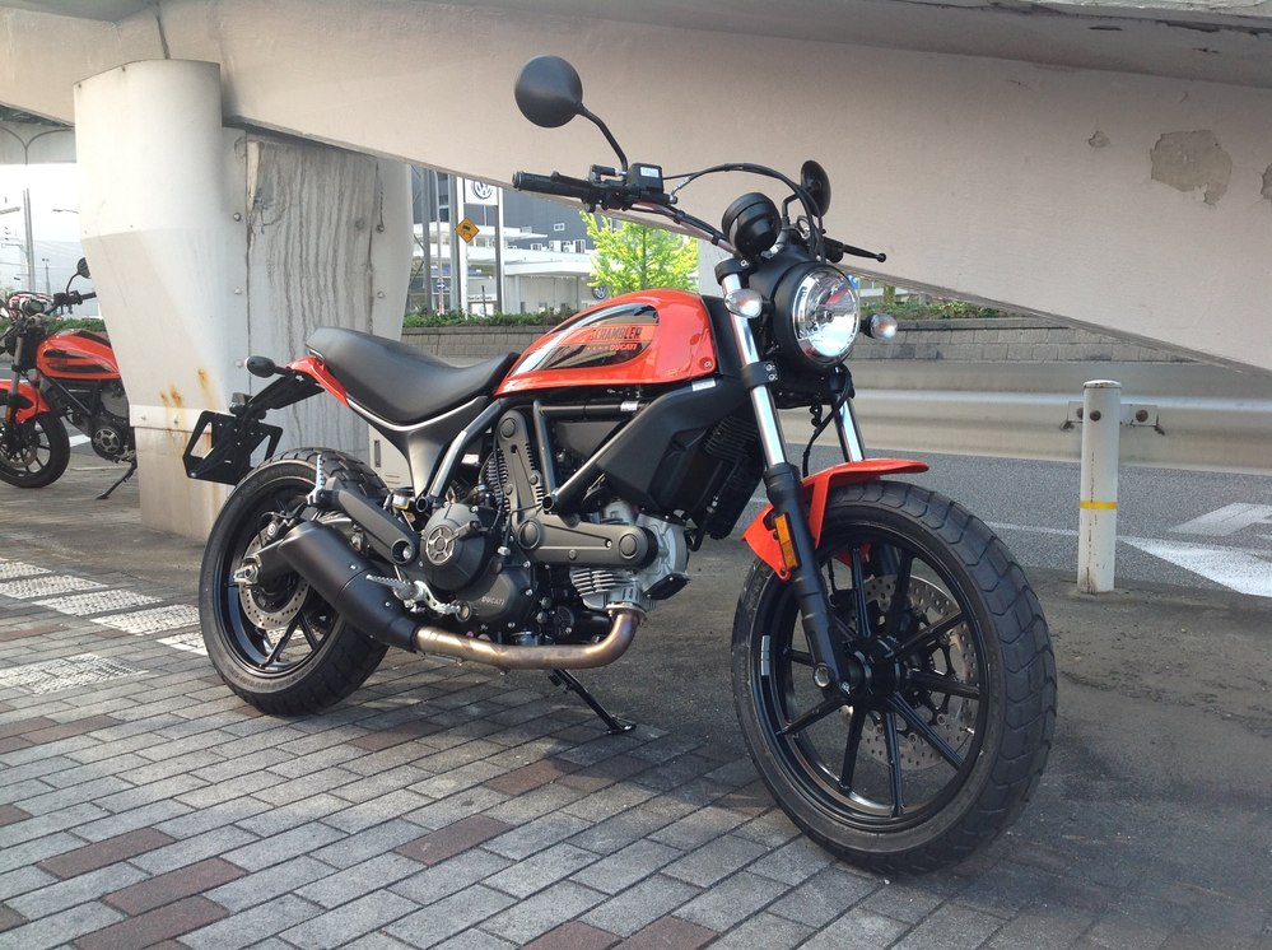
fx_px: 1284
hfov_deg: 52.7
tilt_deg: -7.0
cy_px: 475
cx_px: 636
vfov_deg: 40.6
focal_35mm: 35
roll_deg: -0.1
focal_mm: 4.28
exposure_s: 1/263
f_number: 2.4
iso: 50
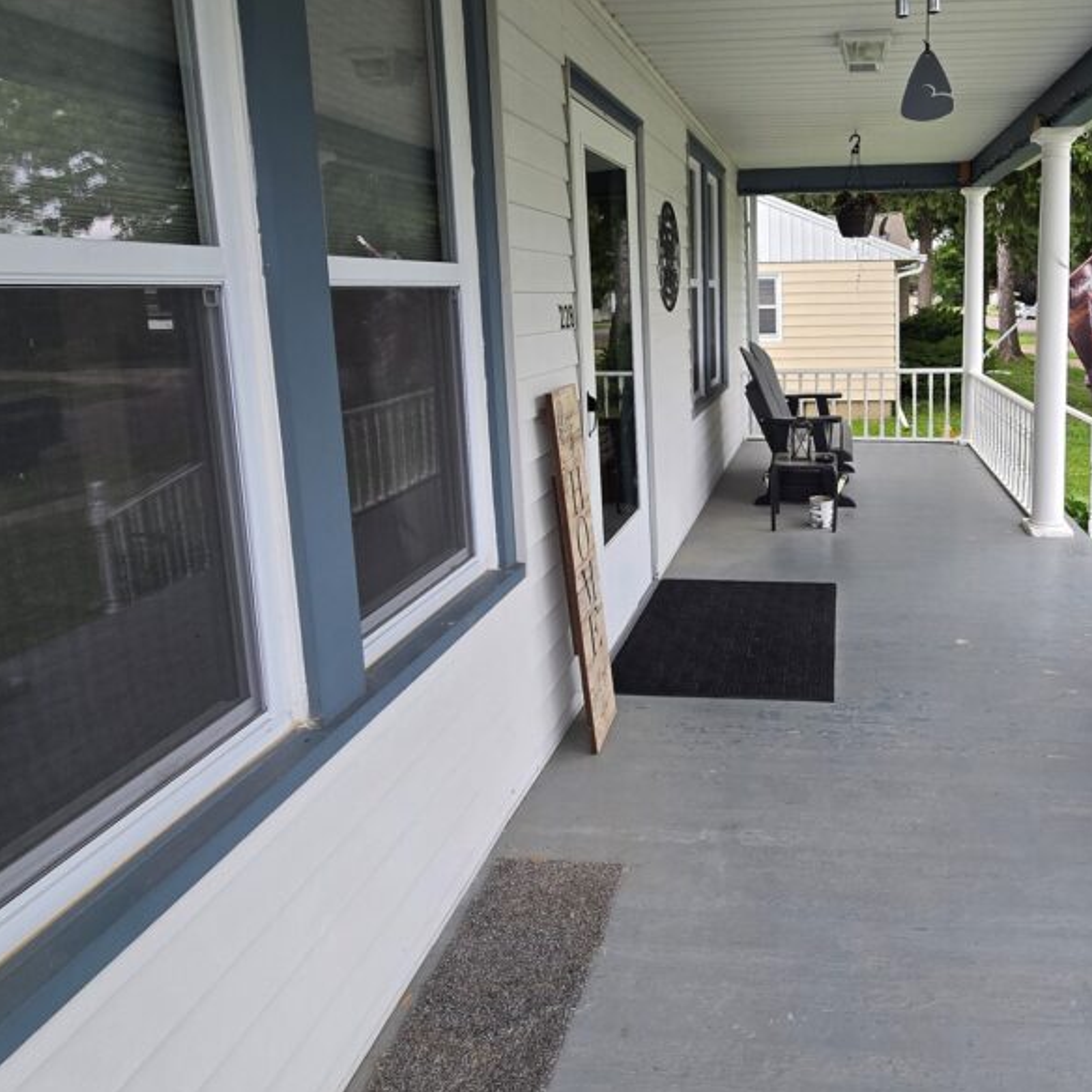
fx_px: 749
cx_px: 781
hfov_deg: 68.7
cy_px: 413
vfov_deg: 71.0
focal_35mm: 21
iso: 50
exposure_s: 1/351
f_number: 2.2
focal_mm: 2.2
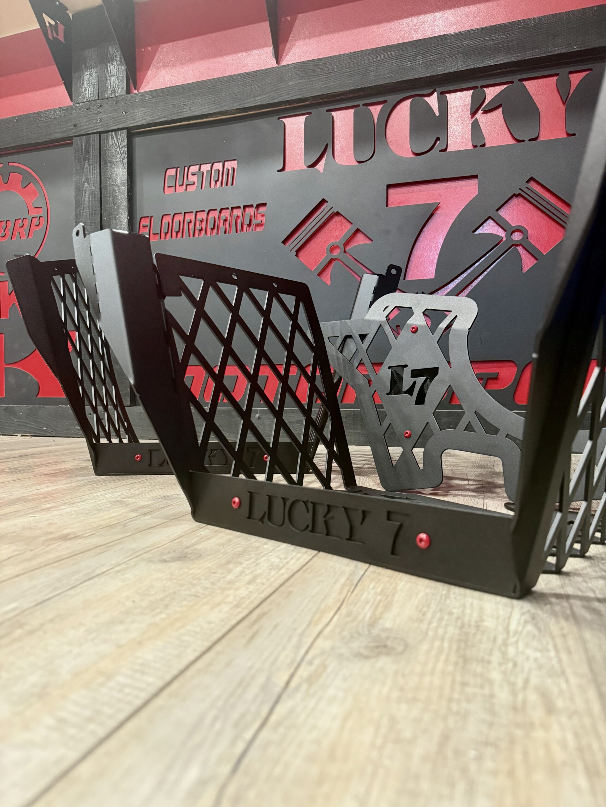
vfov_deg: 71.6
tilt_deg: -1.5
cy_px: 404
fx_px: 560
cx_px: 303
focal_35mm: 24
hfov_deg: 56.8
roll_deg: -0.5
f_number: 1.78
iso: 1000
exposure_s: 1/30
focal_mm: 6.76
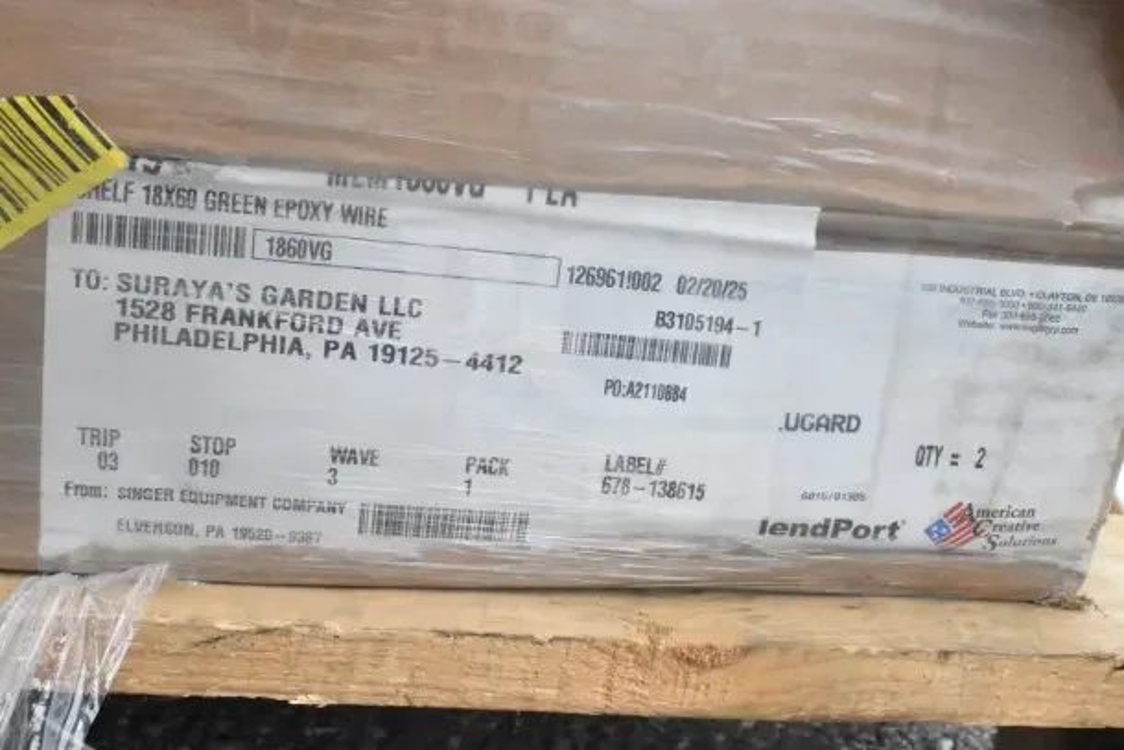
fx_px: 1405
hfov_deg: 43.6
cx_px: 562
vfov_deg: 29.9
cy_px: 375
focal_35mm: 45
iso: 6400
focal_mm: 30
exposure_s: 1/1000
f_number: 16
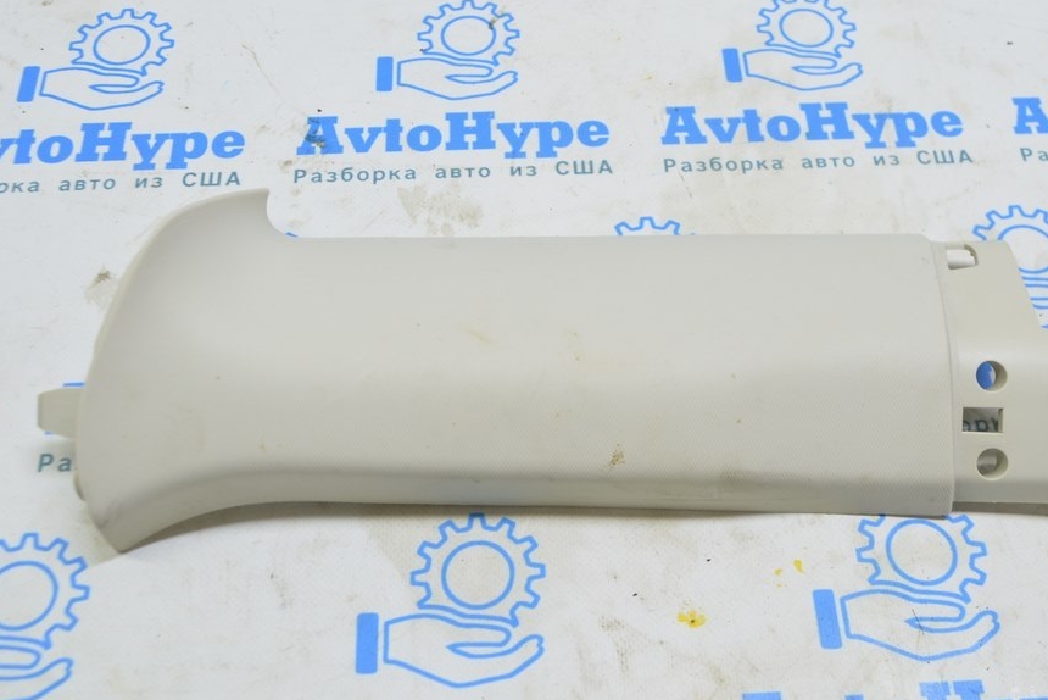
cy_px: 338
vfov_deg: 30.1
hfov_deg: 43.9
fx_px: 1299
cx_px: 568
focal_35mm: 45
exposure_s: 1/20
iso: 400
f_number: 5.6
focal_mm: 25
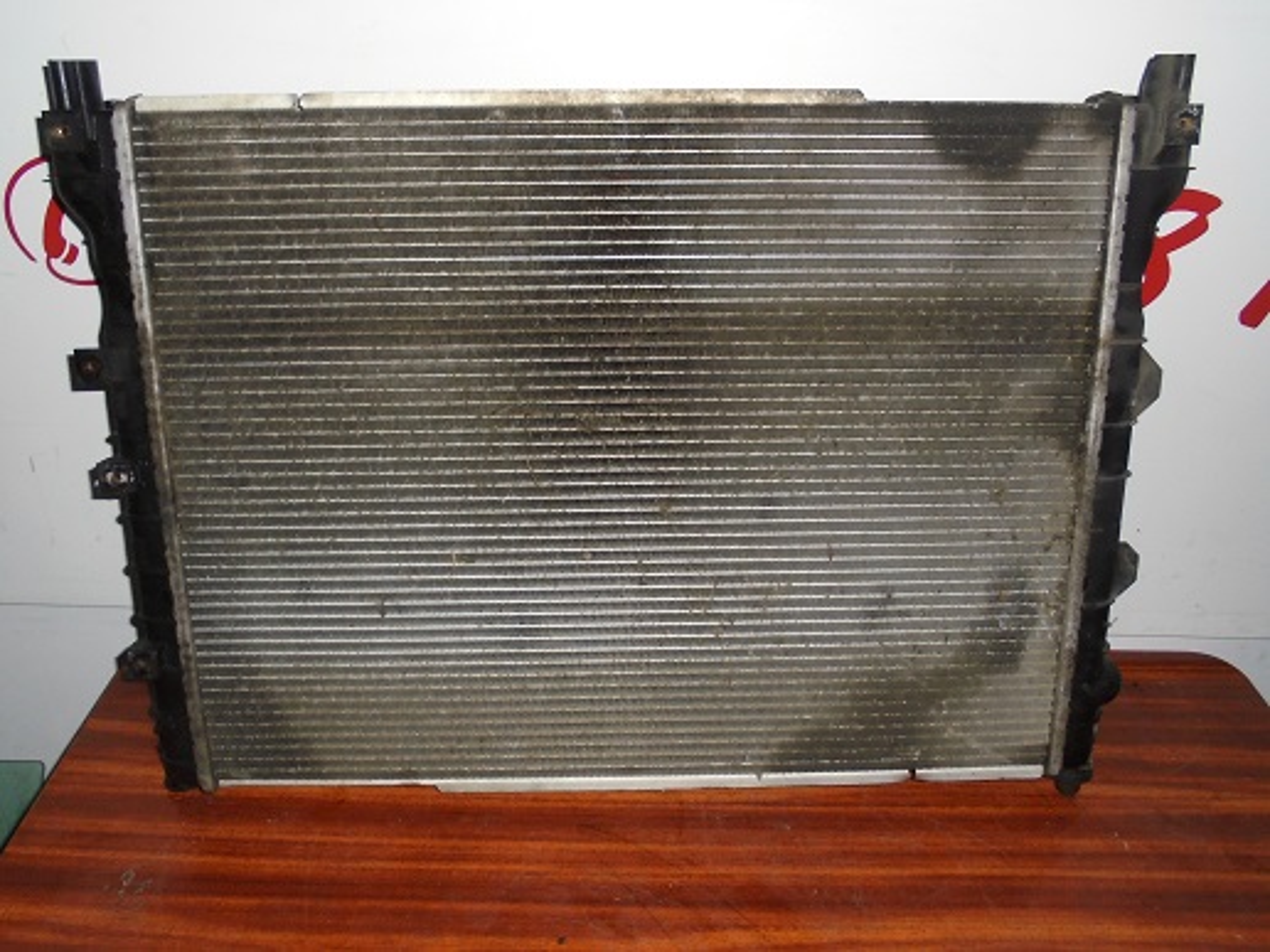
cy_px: 476
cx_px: 635
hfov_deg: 61.7
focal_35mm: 29
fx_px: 1064
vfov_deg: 48.2
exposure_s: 1/40
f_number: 3.7
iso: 250
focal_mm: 5.3
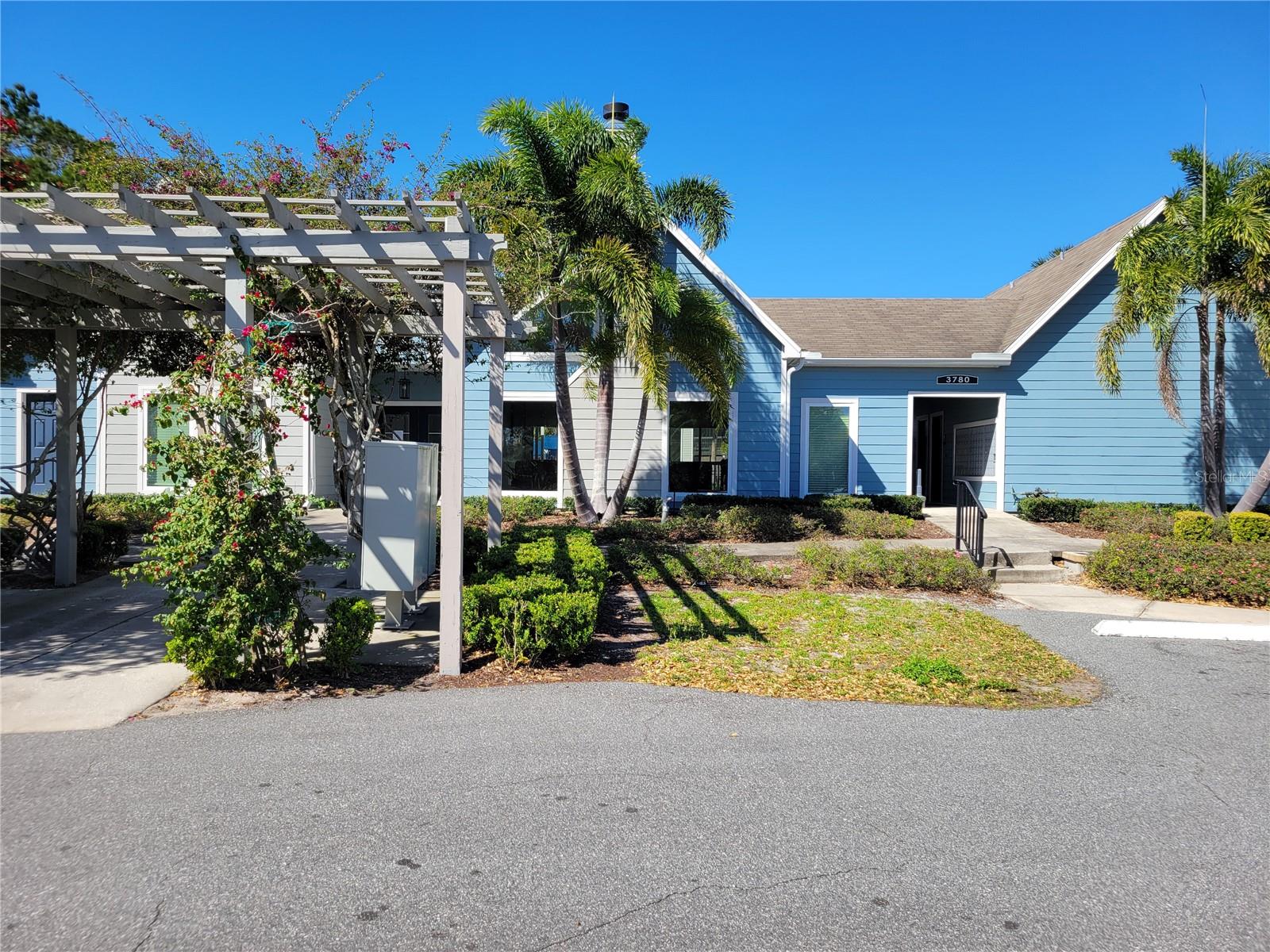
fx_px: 954
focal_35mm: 26
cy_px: 476
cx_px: 635
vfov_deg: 53.1
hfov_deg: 67.3
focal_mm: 5.4
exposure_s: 1/1814
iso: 40
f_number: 1.8
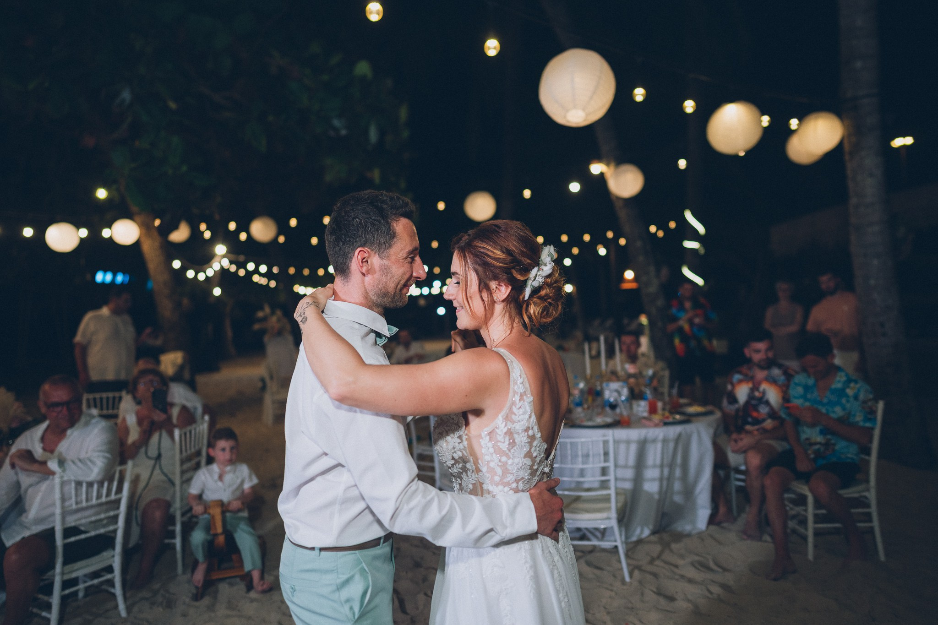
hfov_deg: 73.7
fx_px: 625
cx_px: 469
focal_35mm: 24
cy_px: 312
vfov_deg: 53.1
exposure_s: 1/250
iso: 500
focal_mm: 24
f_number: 1.4
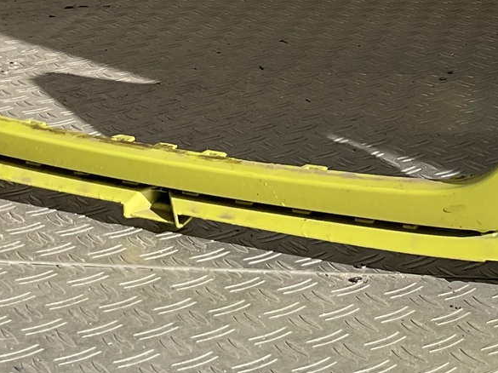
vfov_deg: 14.0
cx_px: 516
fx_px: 1438
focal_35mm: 100
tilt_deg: -7.8
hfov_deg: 19.0
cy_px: -152
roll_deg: -1.3
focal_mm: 3
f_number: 1.8
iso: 16
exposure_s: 1/1121
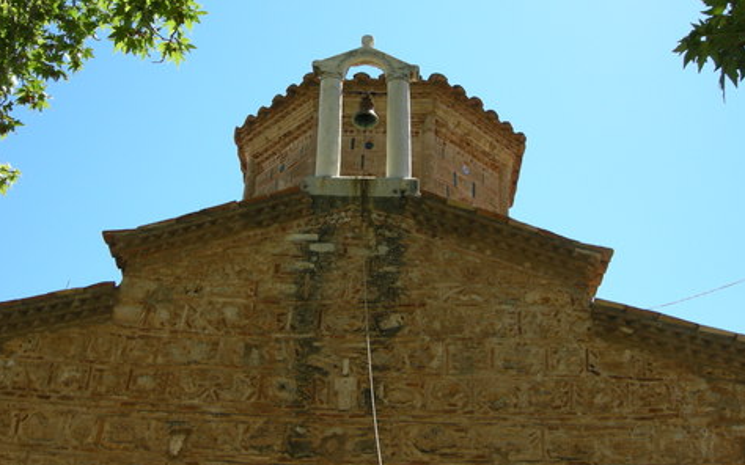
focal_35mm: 44
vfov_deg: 29.2
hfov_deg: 45.3
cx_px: 374
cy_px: 206
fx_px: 893
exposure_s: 1/180
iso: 64
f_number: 5.1
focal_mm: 8.5
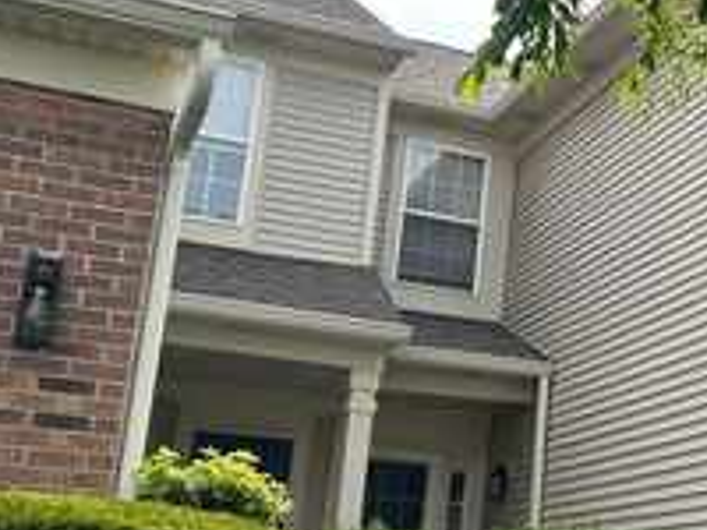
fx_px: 1328
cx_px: 696
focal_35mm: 65
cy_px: 231
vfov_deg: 22.6
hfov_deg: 28.1
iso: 50
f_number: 1.5
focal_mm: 5.7
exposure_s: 1/2083
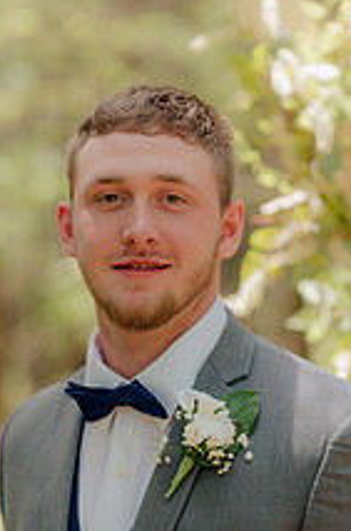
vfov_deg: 11.3
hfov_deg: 7.6
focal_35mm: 180
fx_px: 2645
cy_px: 536
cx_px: 188
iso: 110
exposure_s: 1/320
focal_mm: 85
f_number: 2.2
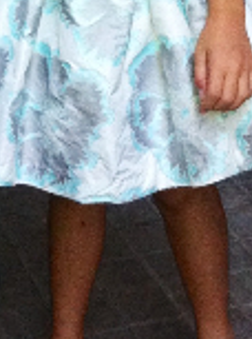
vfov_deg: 13.2
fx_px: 1335
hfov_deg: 10.7
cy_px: -242
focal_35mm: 137
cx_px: 49
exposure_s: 1/15
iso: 320
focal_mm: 3.85
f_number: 2.8
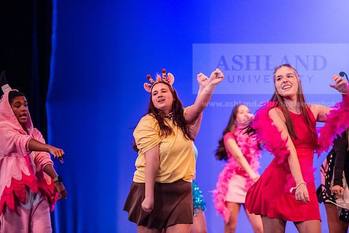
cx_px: 174
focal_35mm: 160
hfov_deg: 12.8
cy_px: 116
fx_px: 1551
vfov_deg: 8.6
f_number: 3.2
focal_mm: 160
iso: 4000
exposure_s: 1/320
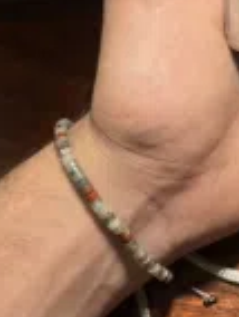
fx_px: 670
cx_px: 286
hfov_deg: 19.1
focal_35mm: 73
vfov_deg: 25.5
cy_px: 13
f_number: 1.6
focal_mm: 5.1
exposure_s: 1/60
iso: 320
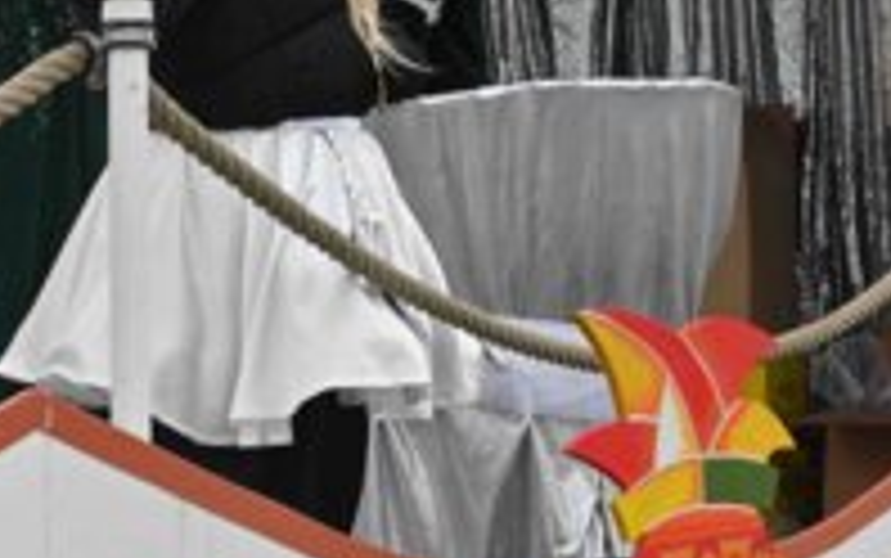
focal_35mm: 103
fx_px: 2503
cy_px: 4
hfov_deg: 20.2
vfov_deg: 12.6
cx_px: 360
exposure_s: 1/640
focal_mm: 50
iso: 2500
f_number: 13
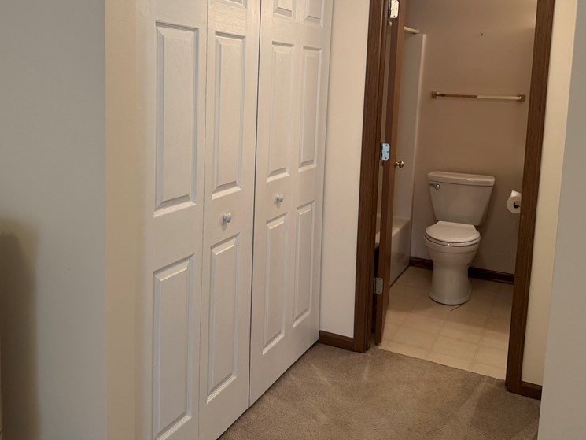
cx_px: 278
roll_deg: -4.3
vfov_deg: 42.3
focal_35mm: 33
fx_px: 559
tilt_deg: -5.9
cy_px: 142
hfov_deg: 55.3
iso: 200
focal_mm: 6.76
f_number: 1.78
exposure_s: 1/60
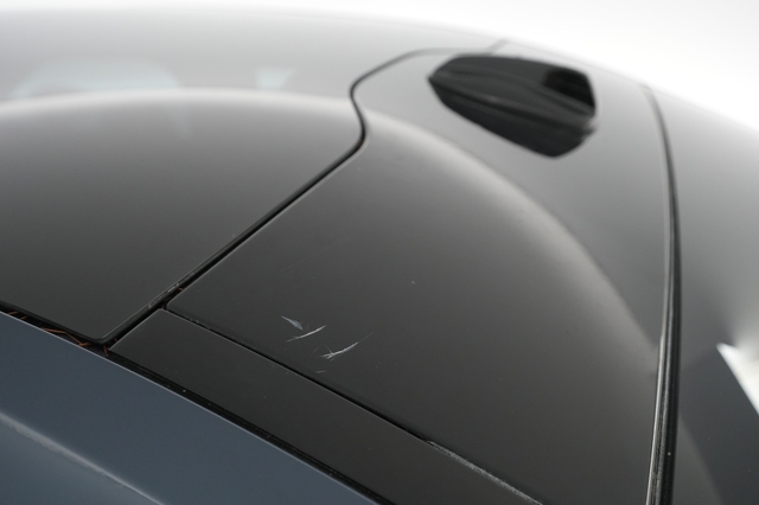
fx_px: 590
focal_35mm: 28
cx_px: 380
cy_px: 252
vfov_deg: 46.4
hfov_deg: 65.5
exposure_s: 1/100
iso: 3200
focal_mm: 28
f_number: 4.5
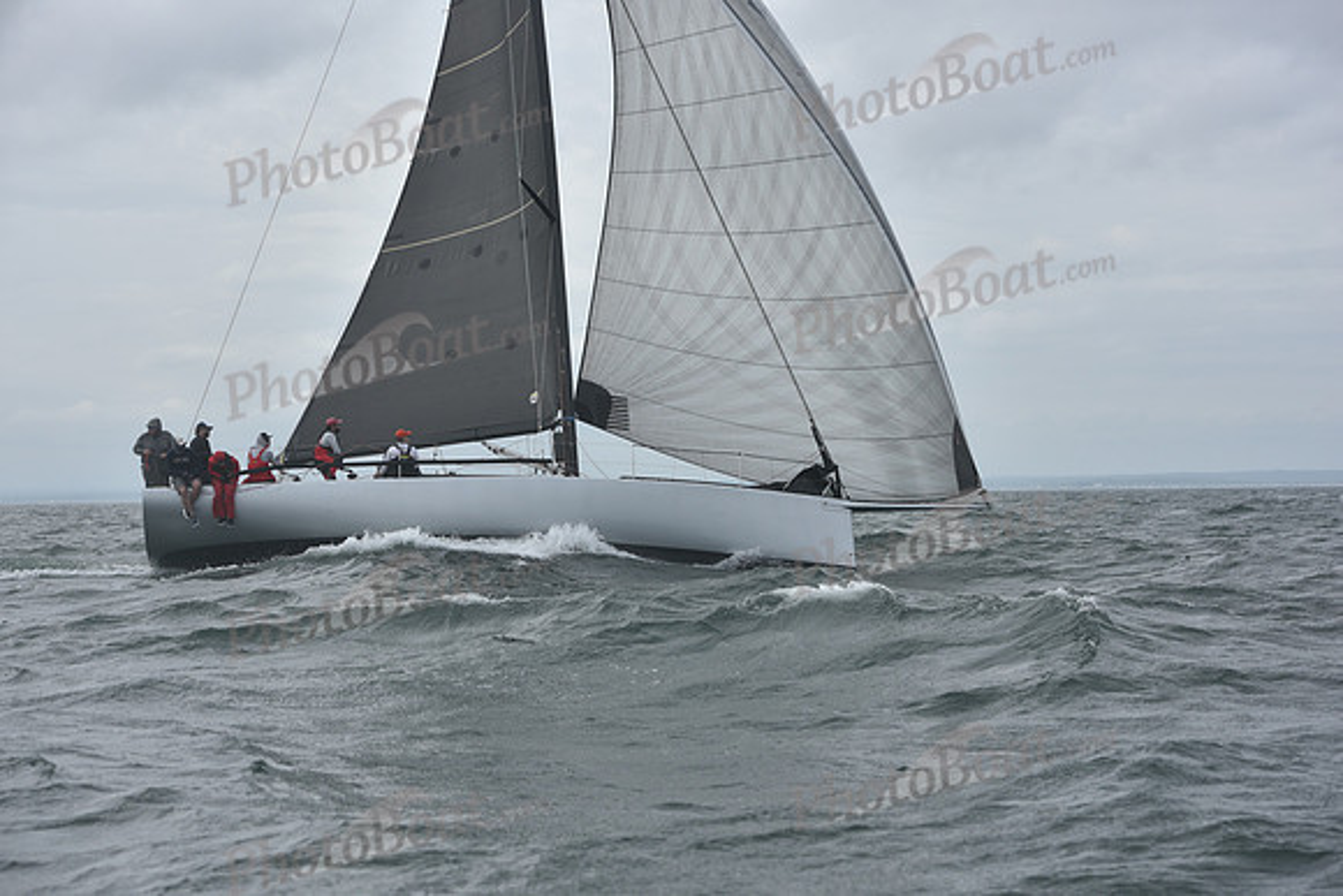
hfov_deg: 28.8
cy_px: 448
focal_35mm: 70
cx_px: 672
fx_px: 2612
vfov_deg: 19.5
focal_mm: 70
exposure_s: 1/1250
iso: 200
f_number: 6.3
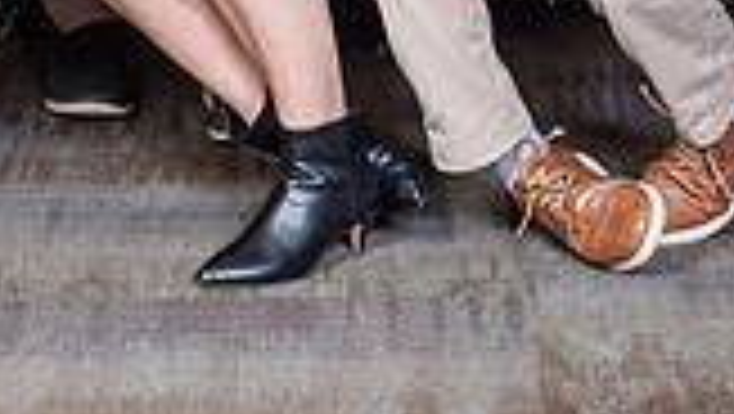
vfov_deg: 4.9
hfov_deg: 8.8
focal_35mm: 245
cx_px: 223
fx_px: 4772
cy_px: -544
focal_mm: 85
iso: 400
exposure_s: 1/125
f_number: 8
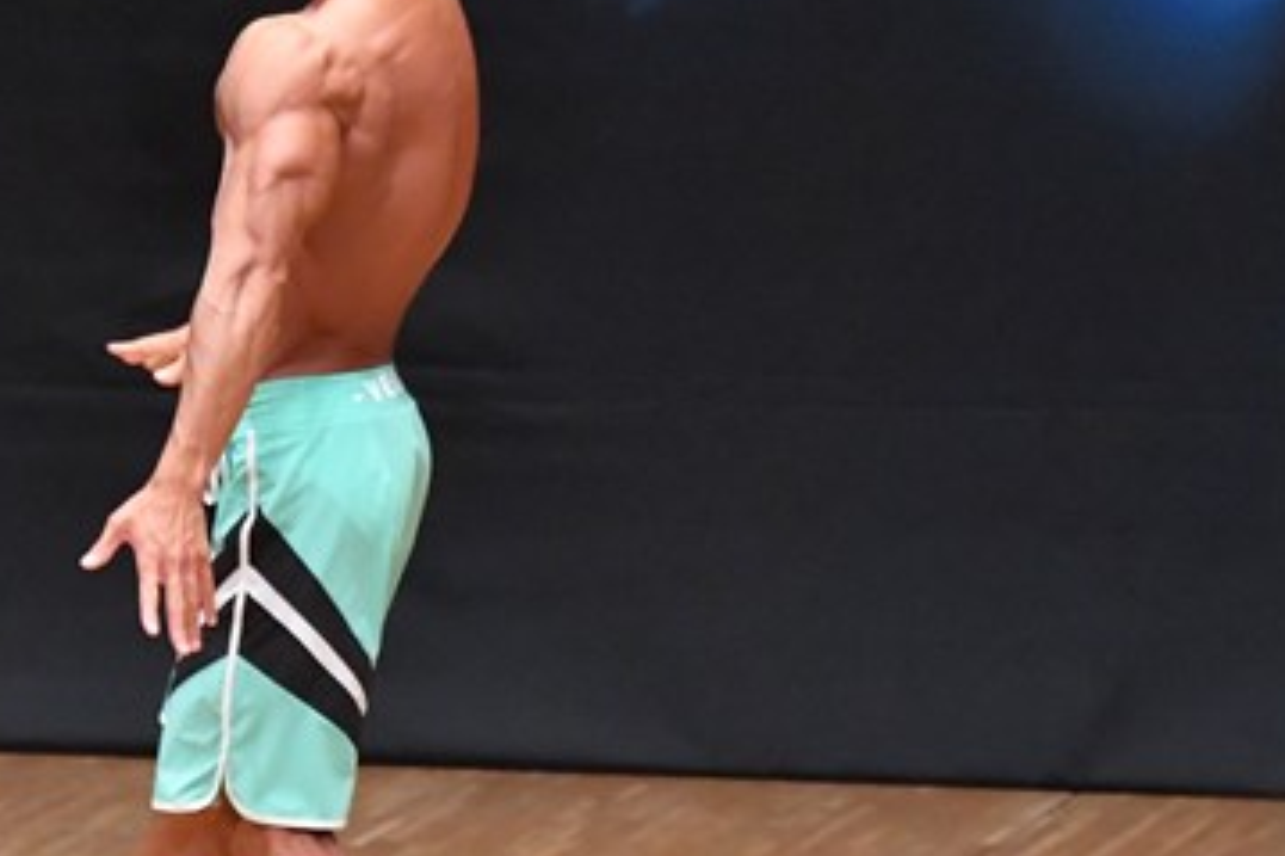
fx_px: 21941
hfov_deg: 3.4
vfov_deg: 2.2
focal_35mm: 615
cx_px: 174
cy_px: 466
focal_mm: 190
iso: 8000
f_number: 5.6
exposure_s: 1/400
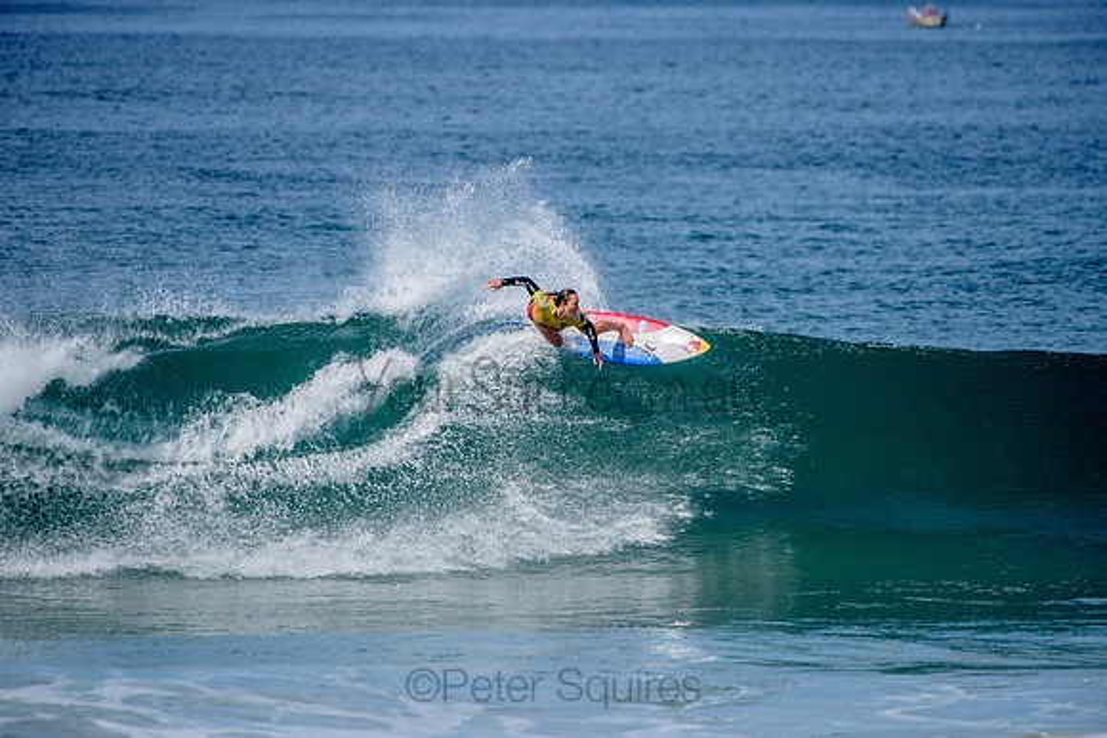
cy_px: 369
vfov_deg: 2.8
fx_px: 15378
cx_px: 554
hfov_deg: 4.1
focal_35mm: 500
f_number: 6.3
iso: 250
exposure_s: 1/2500
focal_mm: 500
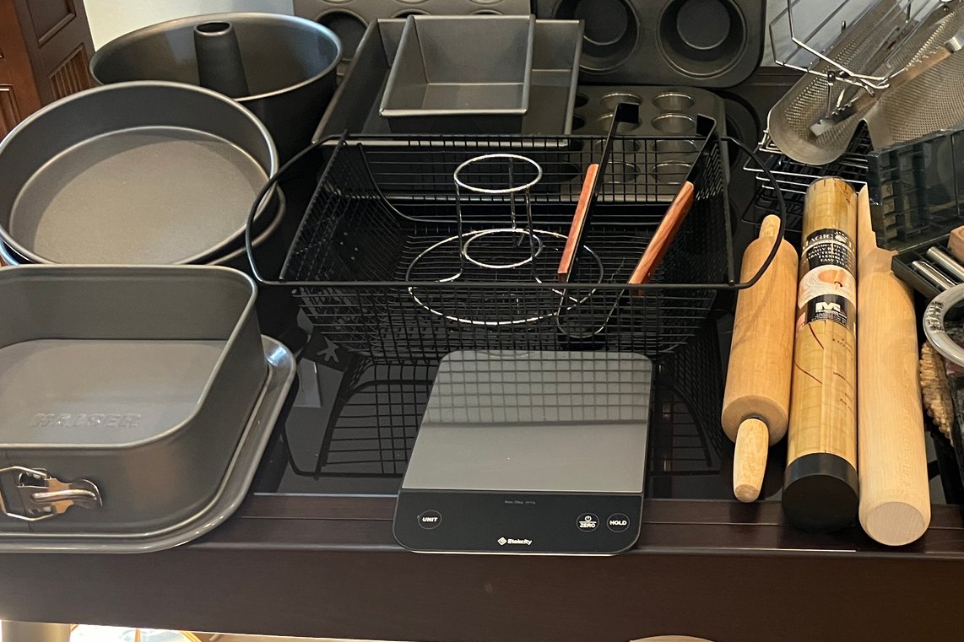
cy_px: 367
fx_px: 1365
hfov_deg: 38.2
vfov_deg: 26.4
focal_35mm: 51
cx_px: 689
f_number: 1.8
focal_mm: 3.99
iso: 250
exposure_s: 1/40
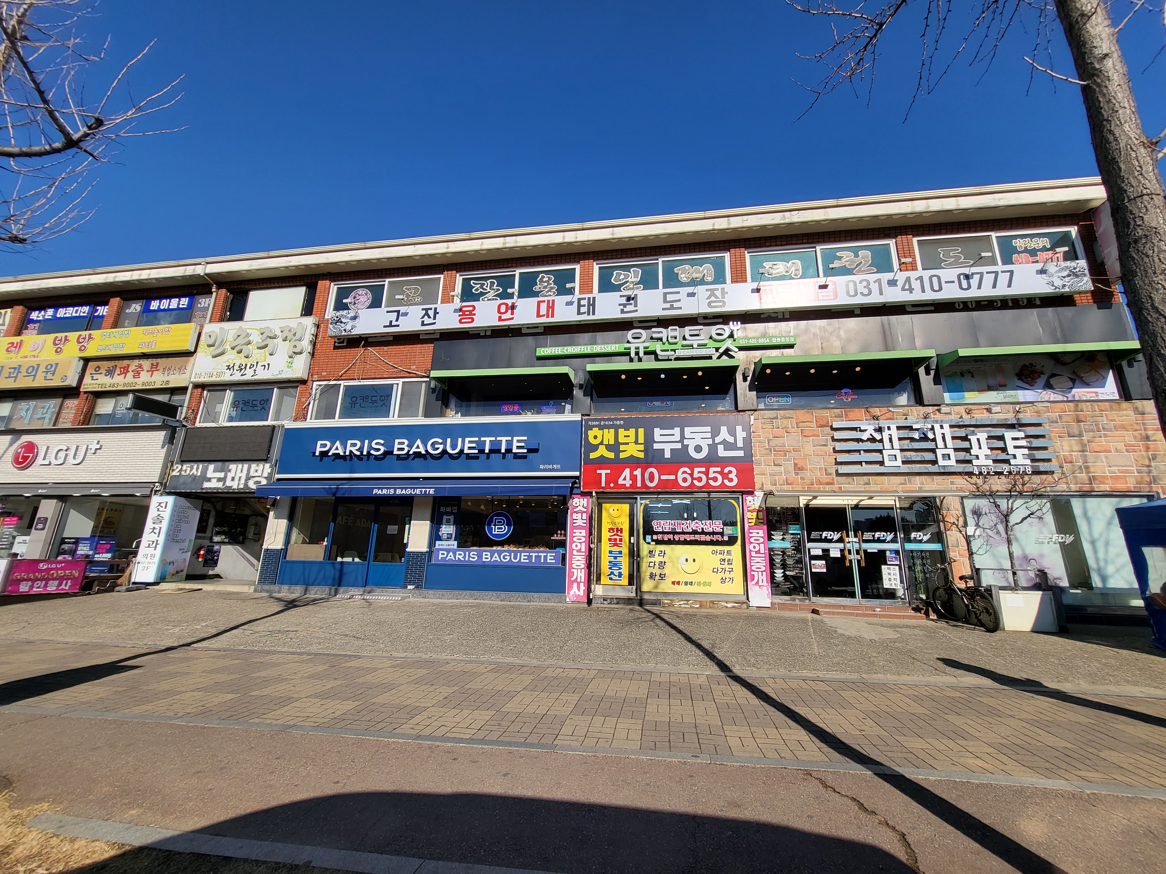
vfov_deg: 89.9
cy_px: 437
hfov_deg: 106.2
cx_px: 583
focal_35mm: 13
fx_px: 438
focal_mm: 1.74
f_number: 2.2
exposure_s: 1/1311
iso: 32
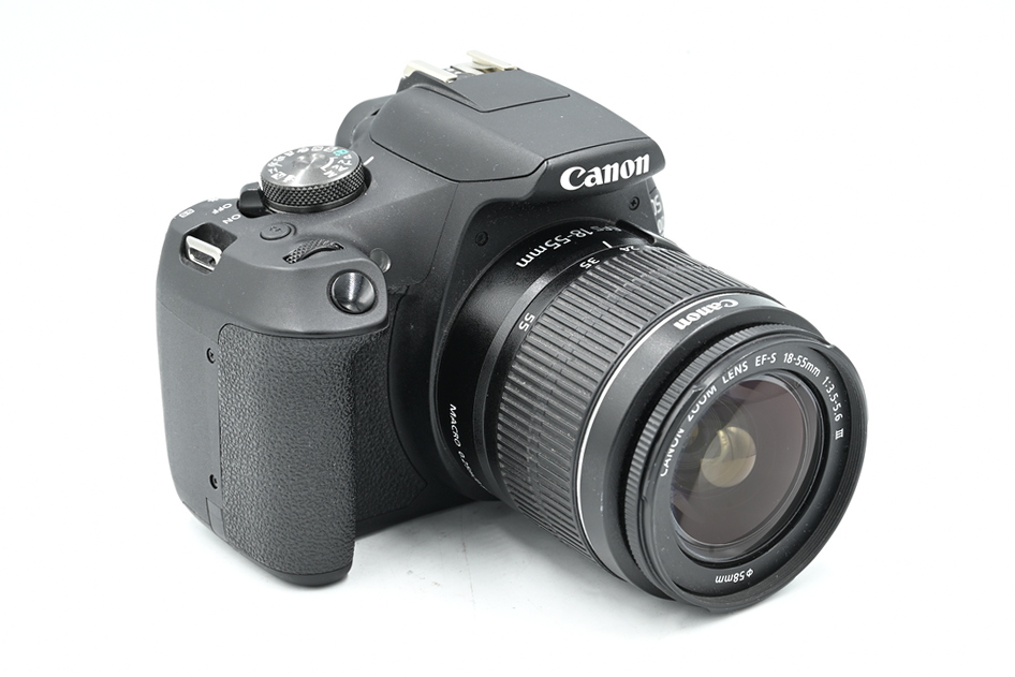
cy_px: 338
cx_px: 508
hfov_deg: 28.8
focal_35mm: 70
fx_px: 1974
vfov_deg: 19.5
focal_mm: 70
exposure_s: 1/6
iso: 100
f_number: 14
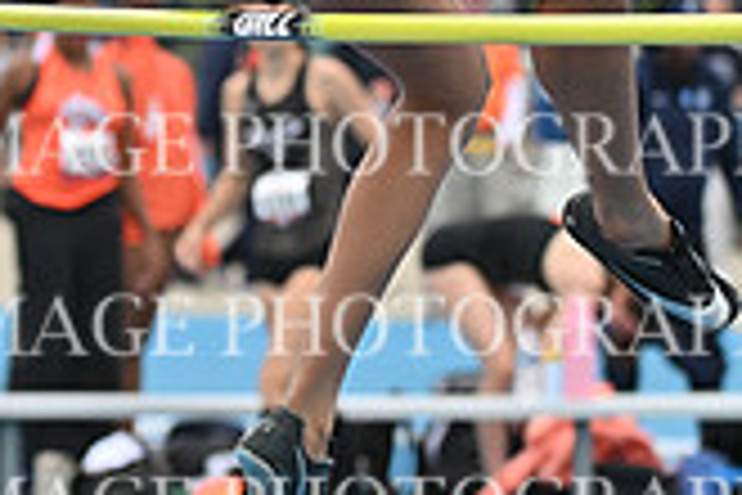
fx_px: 7976
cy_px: -128
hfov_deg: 5.3
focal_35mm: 387
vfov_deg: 3.5
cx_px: 198
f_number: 3.5
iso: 250
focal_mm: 110
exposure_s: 1/2000
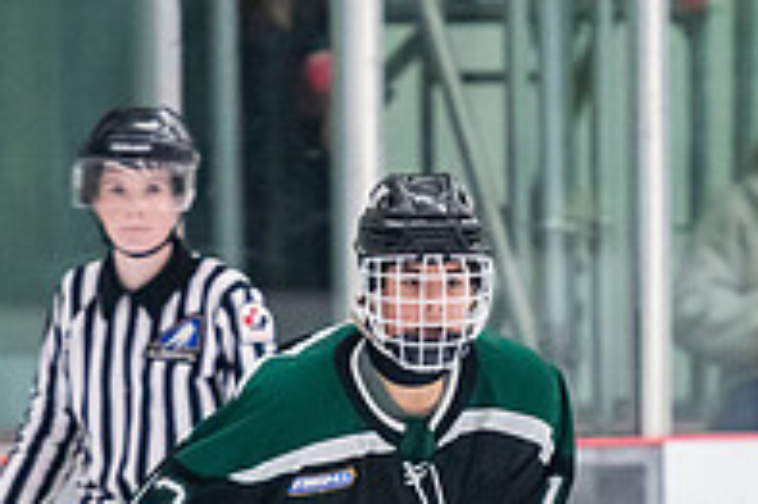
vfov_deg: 1.6
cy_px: 456
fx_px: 17524
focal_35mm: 833
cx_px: 492
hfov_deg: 2.5
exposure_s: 1/640
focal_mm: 185
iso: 3200
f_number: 3.2
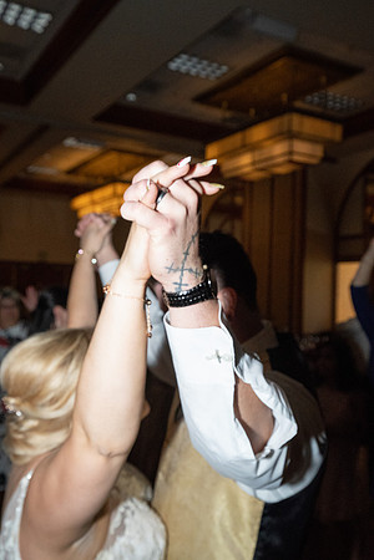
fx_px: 545
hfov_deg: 37.9
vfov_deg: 54.4
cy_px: 280
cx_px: 187
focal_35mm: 35
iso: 8000
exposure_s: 1/250
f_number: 5.6
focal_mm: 35
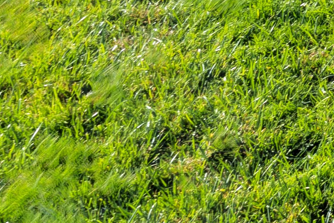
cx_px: 1162
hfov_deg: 9.6
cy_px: -317
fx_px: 1122
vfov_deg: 9.9
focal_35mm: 121
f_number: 19
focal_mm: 16
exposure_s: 1/15
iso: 320
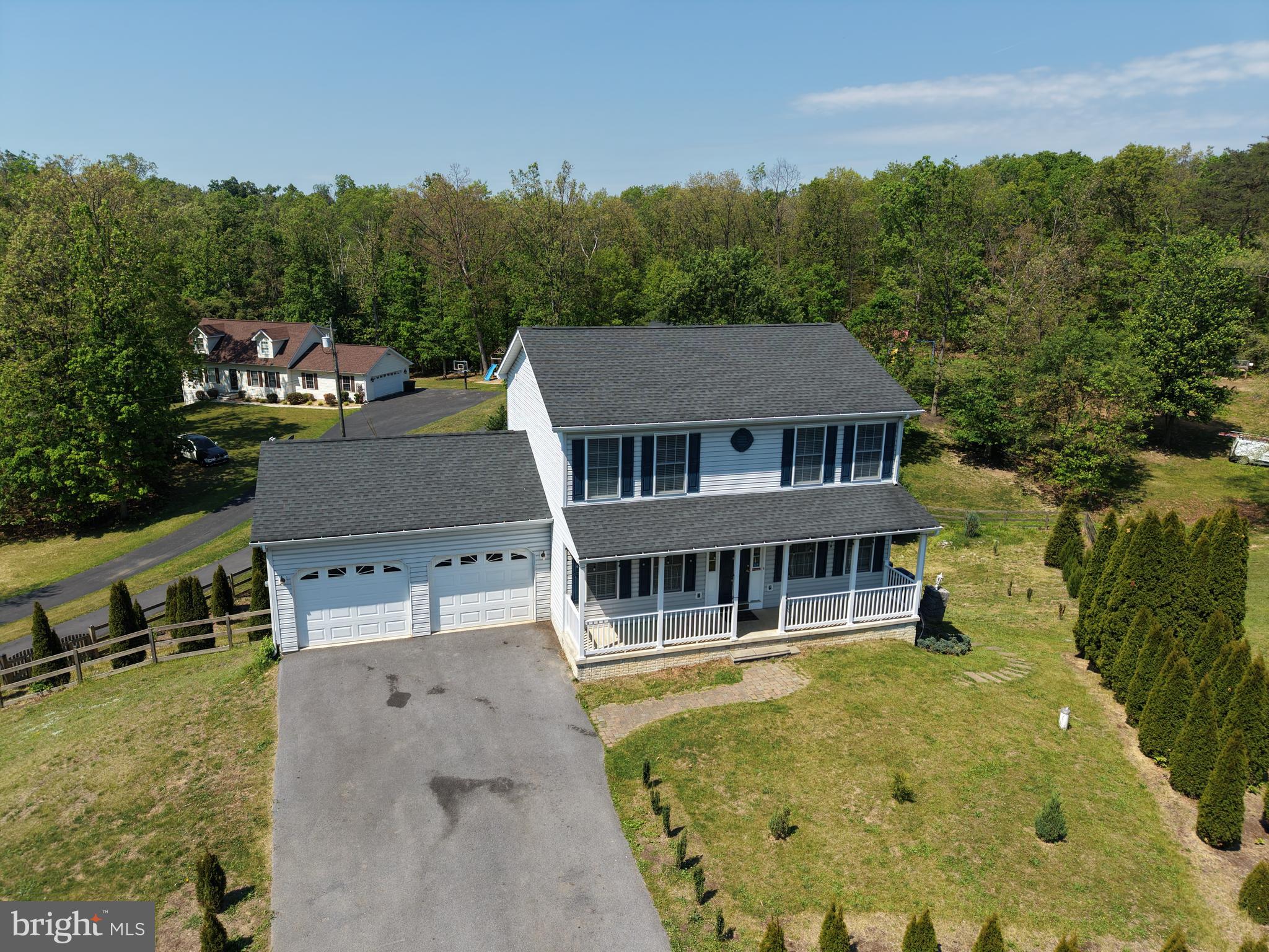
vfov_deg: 56.8
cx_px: 634
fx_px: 880
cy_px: 476
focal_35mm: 24
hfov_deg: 71.6
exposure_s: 1/4000
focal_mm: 8.67
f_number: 1.8
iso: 150
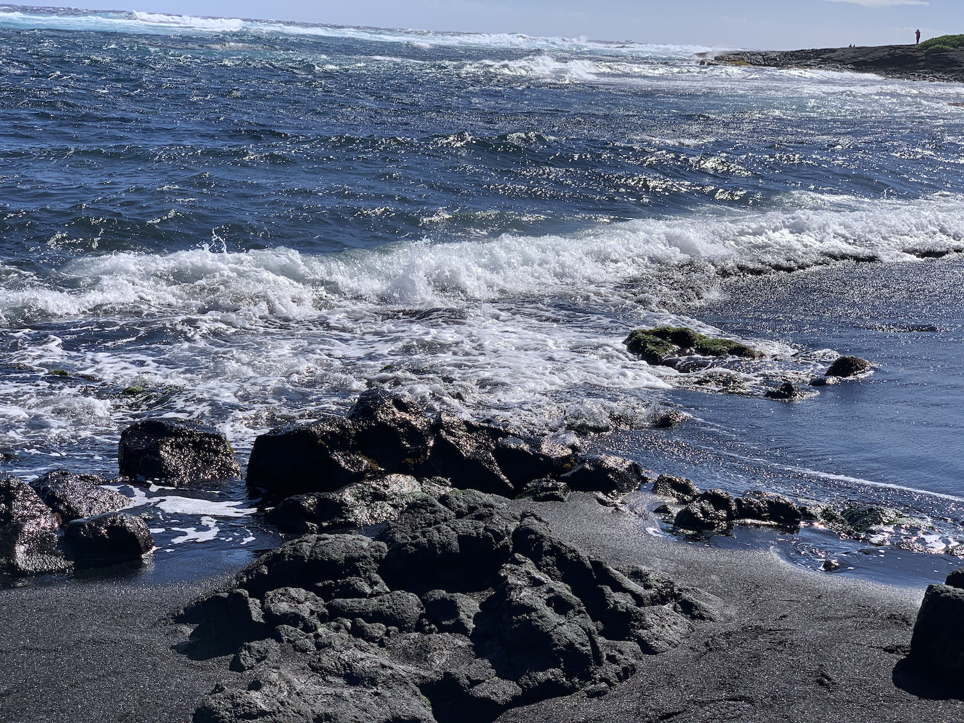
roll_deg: -2.5
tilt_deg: -13.5
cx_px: 482
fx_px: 1448
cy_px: 362
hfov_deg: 36.8
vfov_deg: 28.0
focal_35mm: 52
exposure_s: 1/1597
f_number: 2.4
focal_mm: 6
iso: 16
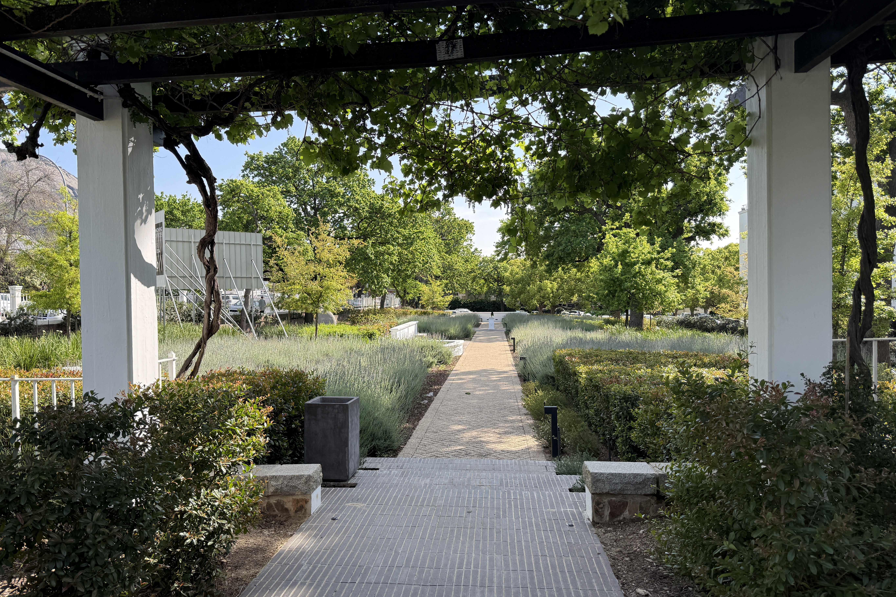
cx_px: 431
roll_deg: +0.8
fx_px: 647
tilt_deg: -1.1
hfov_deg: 69.4
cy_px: 303
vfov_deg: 49.6
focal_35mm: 26
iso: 100
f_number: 1.78
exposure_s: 1/1522
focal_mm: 6.76
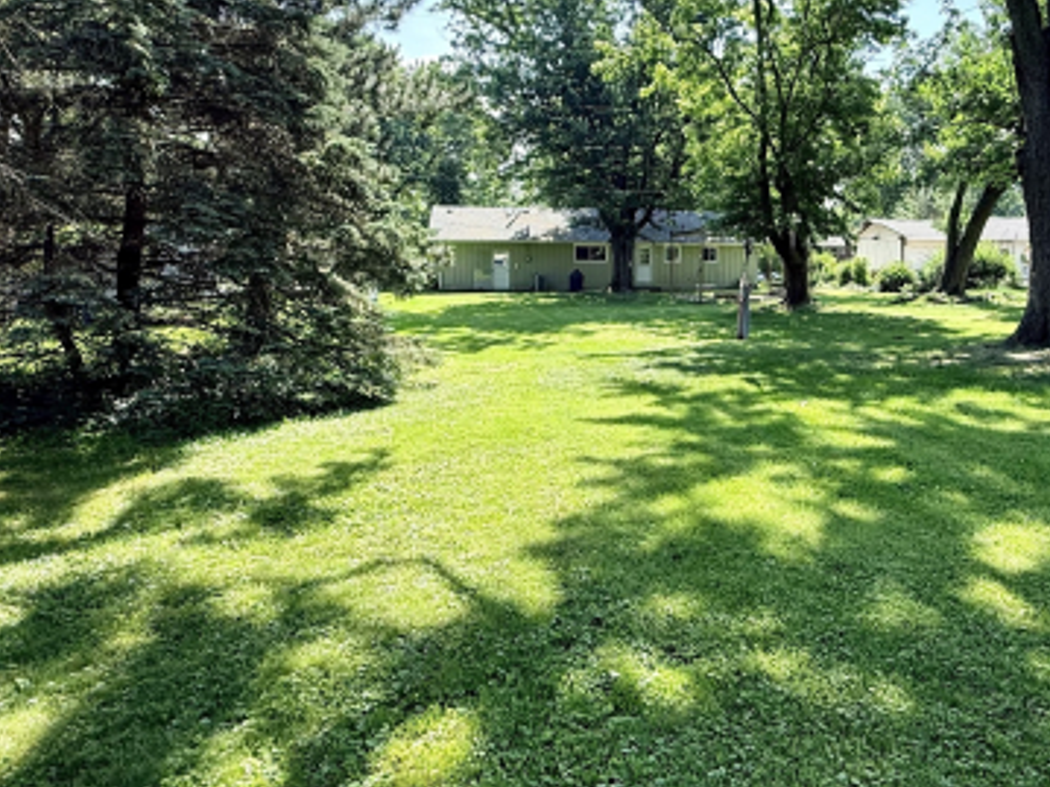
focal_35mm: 26
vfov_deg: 52.4
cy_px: 287
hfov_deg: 66.4
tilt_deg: -1.5
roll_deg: -0.8
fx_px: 788
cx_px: 654
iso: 50
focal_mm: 2.22
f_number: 2.2
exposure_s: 1/465
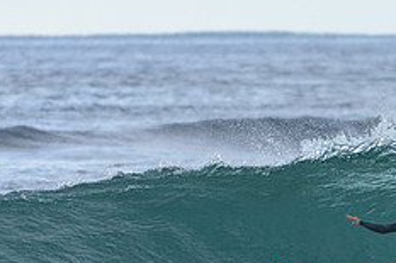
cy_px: 325
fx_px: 16807
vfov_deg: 0.9
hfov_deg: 1.3
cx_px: 342
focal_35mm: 1529
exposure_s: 1/2000
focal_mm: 500
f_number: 5.6
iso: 1000
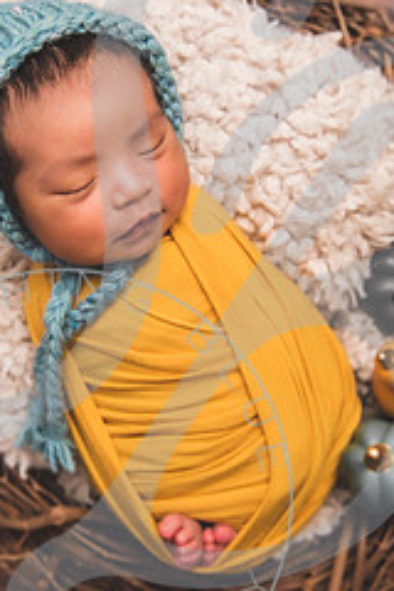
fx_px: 985
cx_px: 175
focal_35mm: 60
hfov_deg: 22.6
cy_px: 310
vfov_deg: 33.4
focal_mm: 32
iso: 200
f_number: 2.8
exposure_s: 1/200
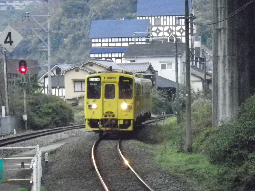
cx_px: 128
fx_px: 1289
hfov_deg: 11.3
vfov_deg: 8.5
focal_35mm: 175
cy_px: 96
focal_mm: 31.2
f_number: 4.7
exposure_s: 1/200
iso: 800
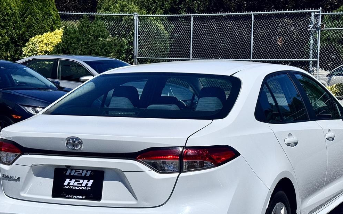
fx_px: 617
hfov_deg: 31.1
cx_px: 176
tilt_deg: -4.7
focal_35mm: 66
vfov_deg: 19.6
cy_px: 161
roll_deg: +0.7
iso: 64
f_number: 1.78
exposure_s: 1/15385
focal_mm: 6.76
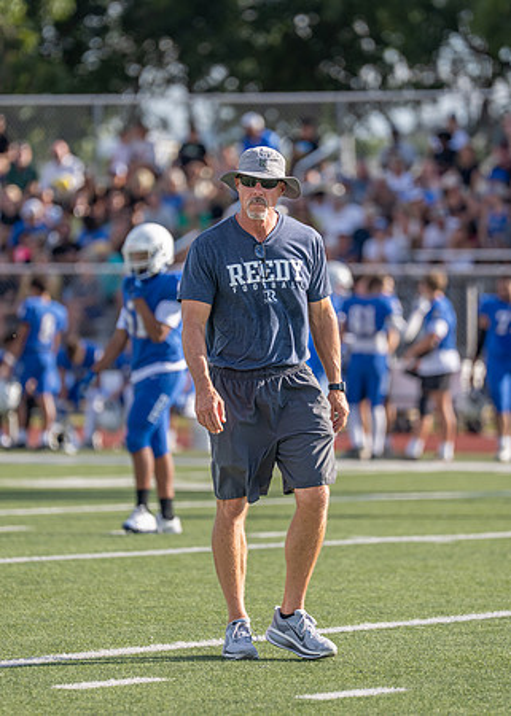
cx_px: 246
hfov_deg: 4.5
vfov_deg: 6.3
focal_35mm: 319
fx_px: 6496
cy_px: 340
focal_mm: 200
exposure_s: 1/1600
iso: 100
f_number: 2.8
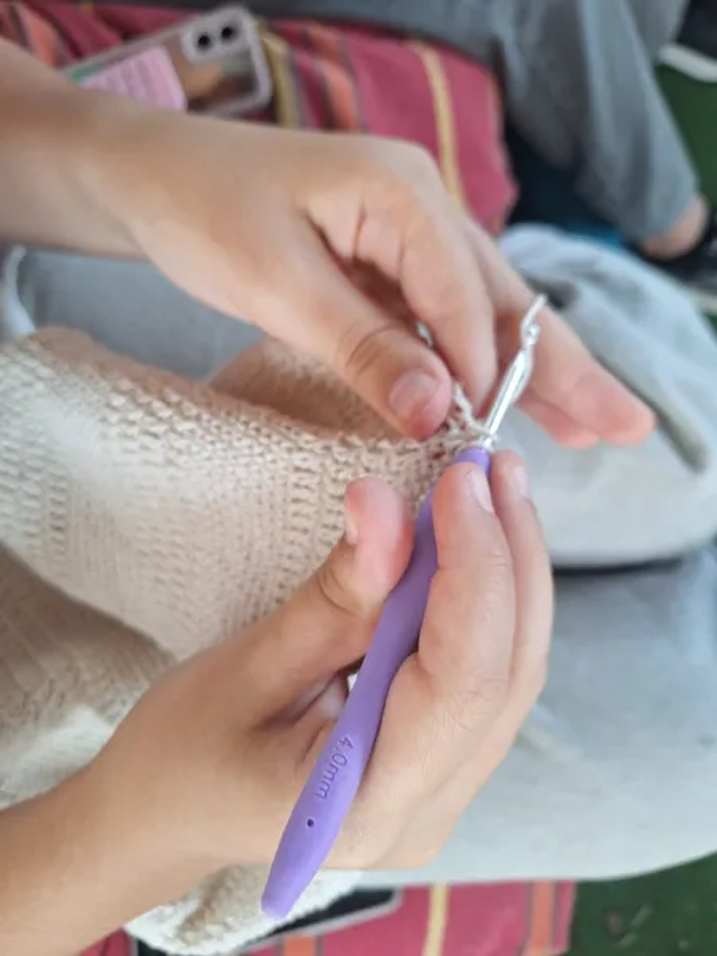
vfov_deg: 73.9
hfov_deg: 58.9
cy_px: 478
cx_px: 358
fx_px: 635
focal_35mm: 23
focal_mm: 5.54
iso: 40
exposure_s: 1/50
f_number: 1.8
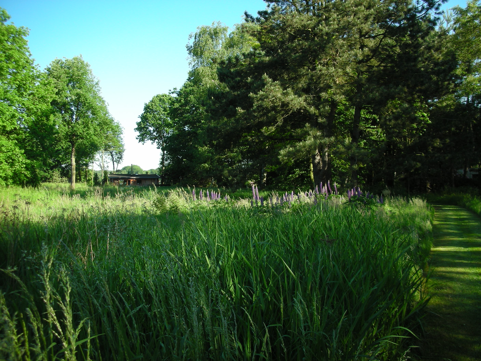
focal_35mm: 35
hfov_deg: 52.6
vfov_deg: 40.7
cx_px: 240
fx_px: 486
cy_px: 180
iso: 50
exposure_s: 1/197
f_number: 3
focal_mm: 5.8
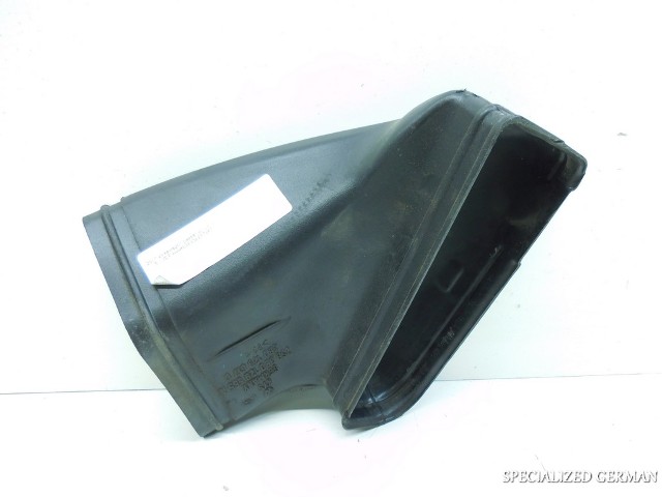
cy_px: 248
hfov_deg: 69.4
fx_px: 478
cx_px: 331
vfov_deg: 54.9
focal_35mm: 25
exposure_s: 1/30
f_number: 3.3
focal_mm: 4.5
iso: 140
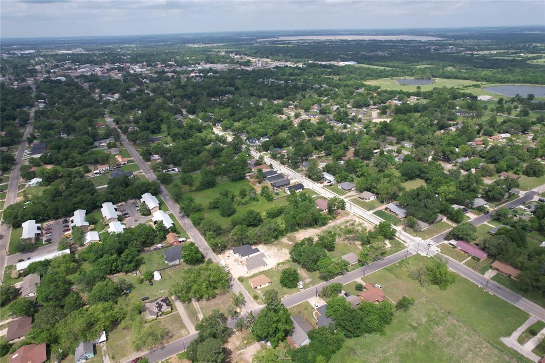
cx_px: 272
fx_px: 333
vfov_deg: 57.2
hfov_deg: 78.6
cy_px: 182
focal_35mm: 22
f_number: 2.8
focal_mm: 8.38
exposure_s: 1/1600
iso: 100
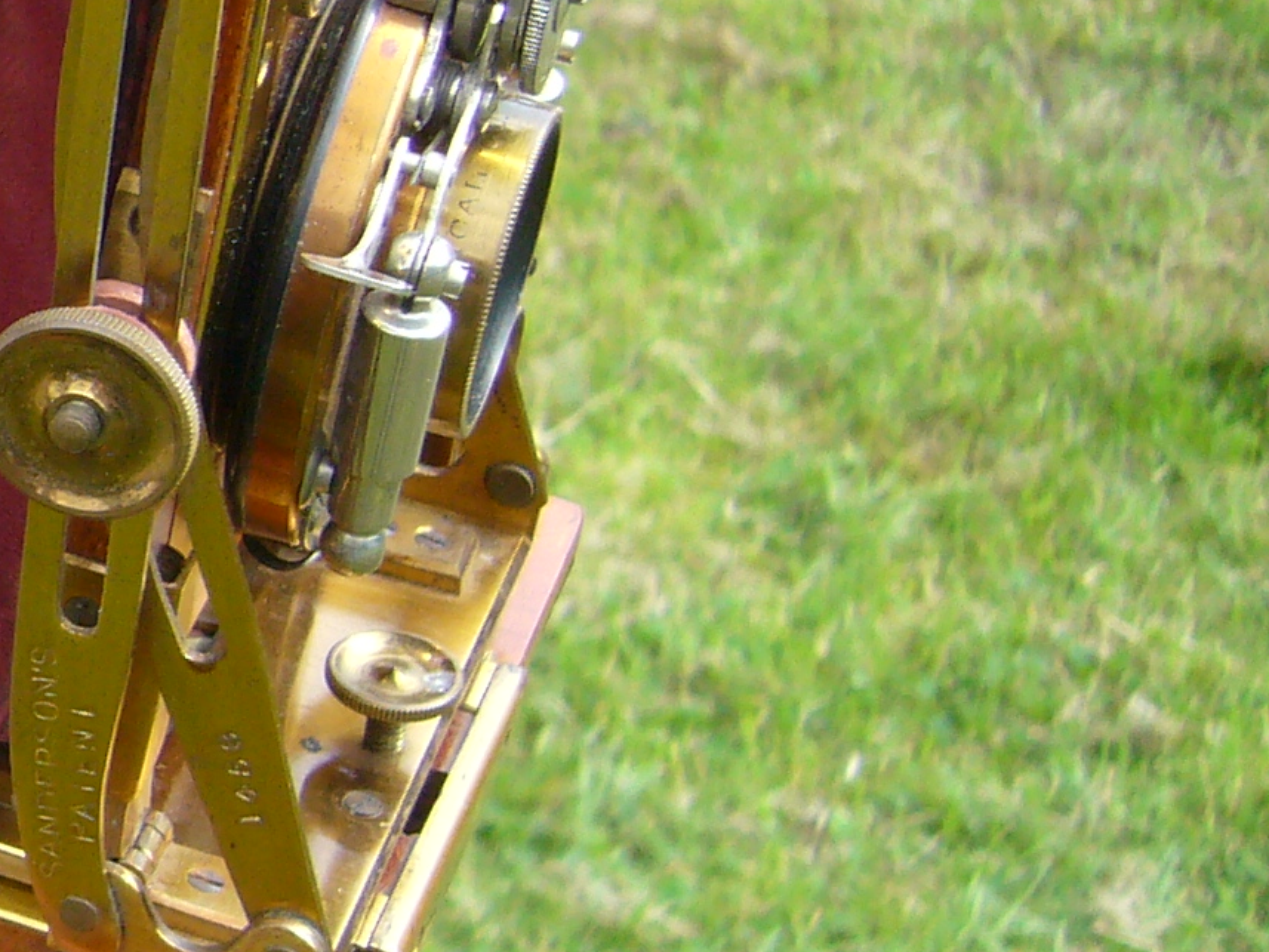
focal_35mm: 115
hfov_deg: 15.5
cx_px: -770
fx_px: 4216
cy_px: 259
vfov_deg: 12.9
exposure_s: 1/320
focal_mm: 5.8
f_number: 2.8
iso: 100
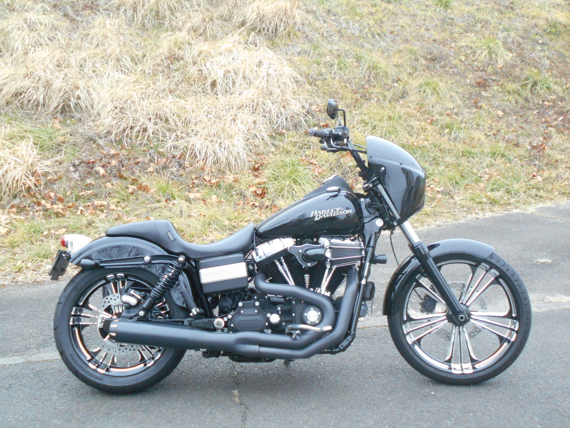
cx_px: 285
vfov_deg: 32.9
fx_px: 725
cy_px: 214
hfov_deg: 42.9
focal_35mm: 44
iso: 450
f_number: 4.2
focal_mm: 7.7
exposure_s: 1/250
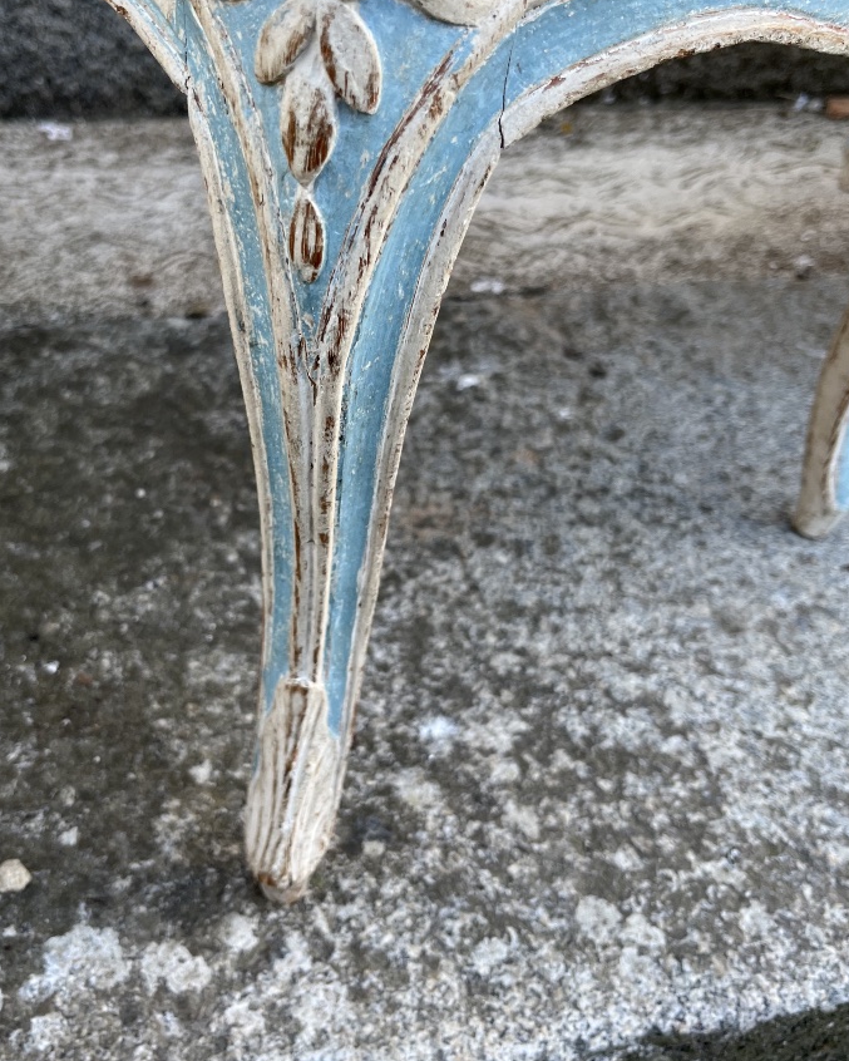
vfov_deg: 50.2
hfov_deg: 40.9
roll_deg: -5.7
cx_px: 322
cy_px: 480
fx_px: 1131
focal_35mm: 36
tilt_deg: -37.1
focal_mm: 5.1
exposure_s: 1/121
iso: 40
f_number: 1.6
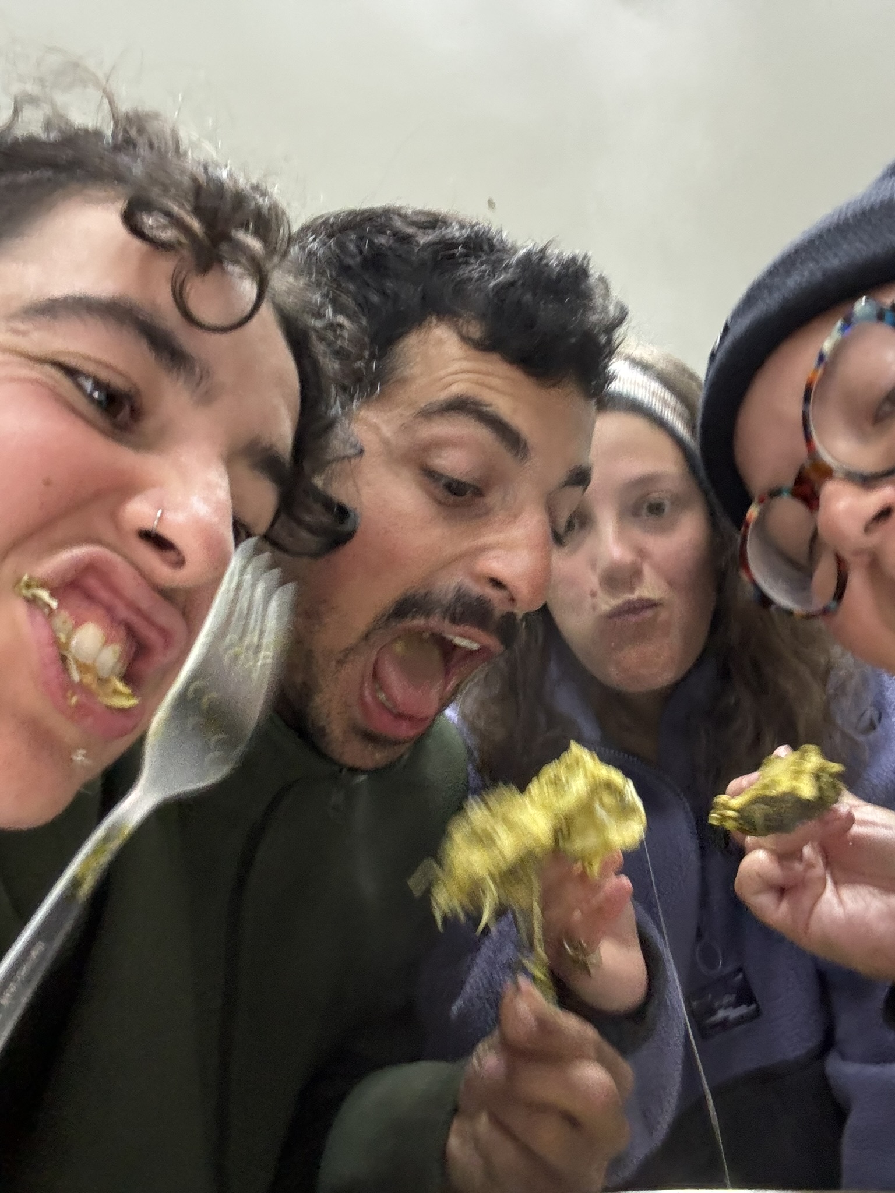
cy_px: 596
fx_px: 1034
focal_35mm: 30
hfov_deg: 46.8
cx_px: 448
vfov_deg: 60.0
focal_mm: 2.69
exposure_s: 1/25
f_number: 1.9
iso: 500
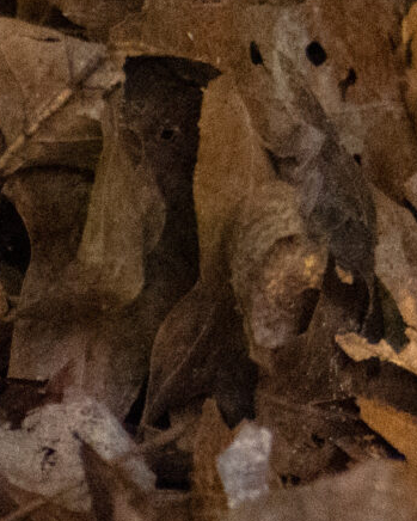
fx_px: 22311
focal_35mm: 1447
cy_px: -393
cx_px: 1244
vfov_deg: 1.3
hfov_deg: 1.1
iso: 6400
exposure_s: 1/500
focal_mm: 175
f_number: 5
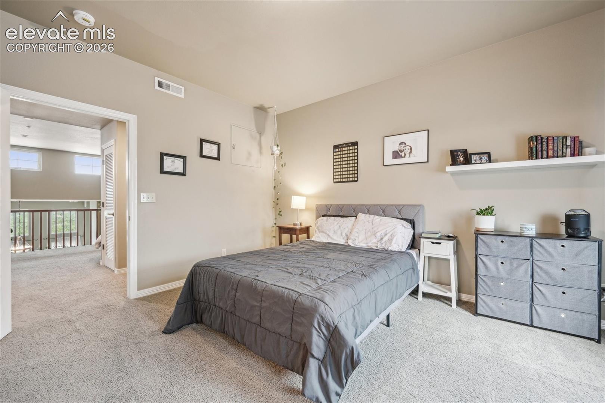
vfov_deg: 81.2
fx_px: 235
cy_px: 202
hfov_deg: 104.3
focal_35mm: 14
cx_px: 302
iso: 400
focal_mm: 14
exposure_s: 1/1.67
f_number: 8
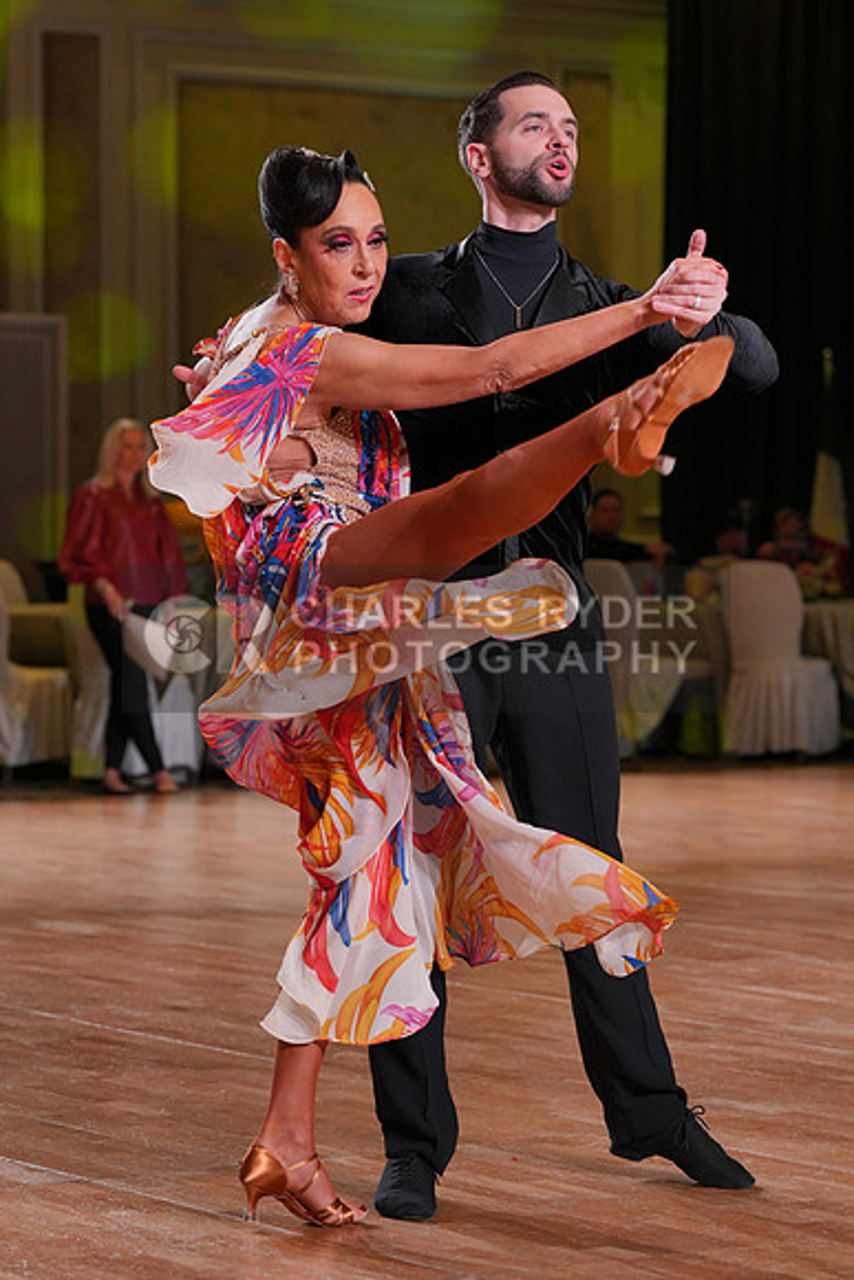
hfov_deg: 13.2
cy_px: 640
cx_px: 427
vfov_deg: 19.6
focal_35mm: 104
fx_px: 3698
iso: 1250
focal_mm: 104
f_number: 5
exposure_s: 1/400
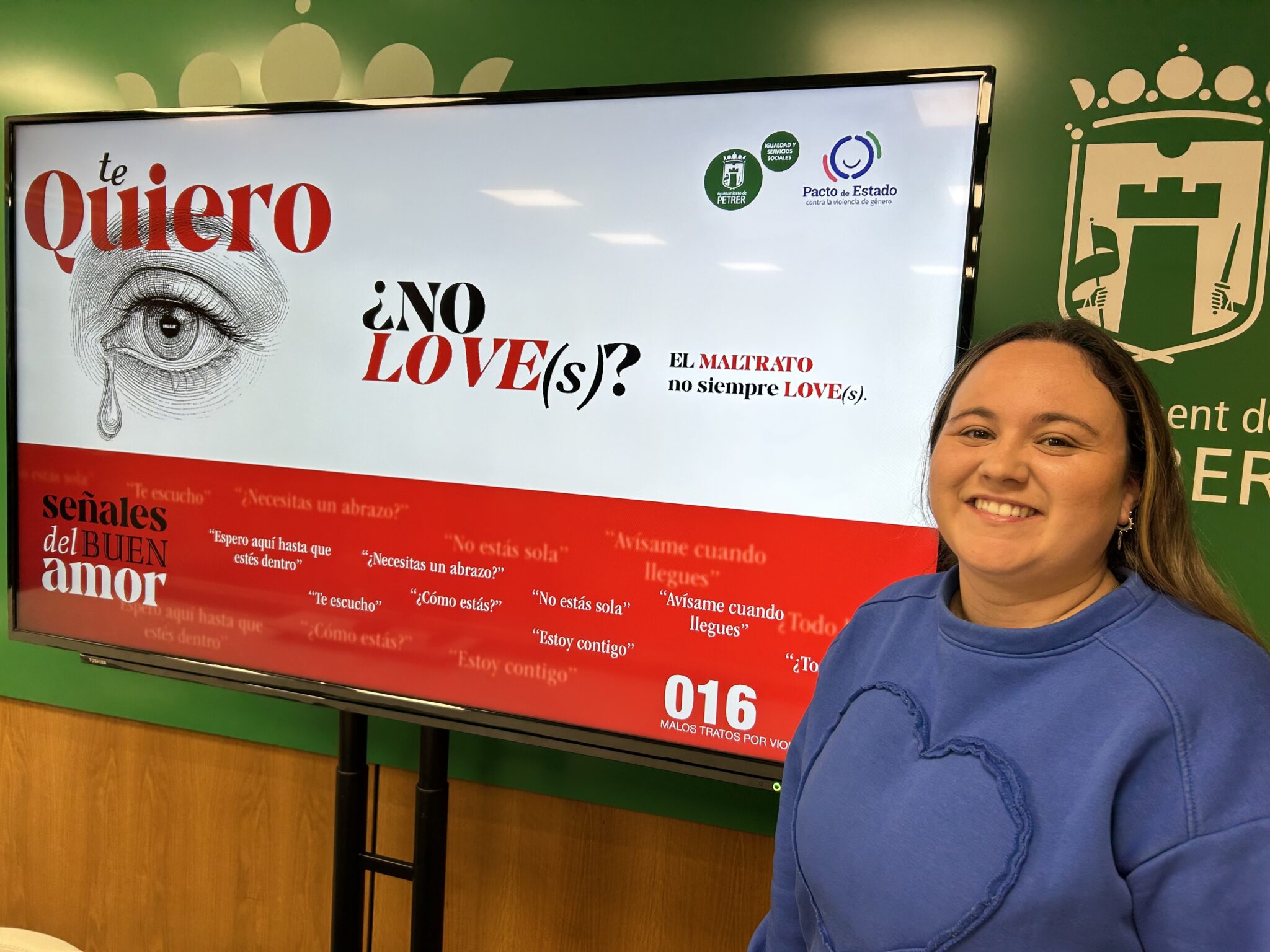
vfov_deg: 53.1
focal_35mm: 26
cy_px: 476
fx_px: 954
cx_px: 635
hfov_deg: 67.3
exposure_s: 1/100
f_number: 1.5
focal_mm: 5.7
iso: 50
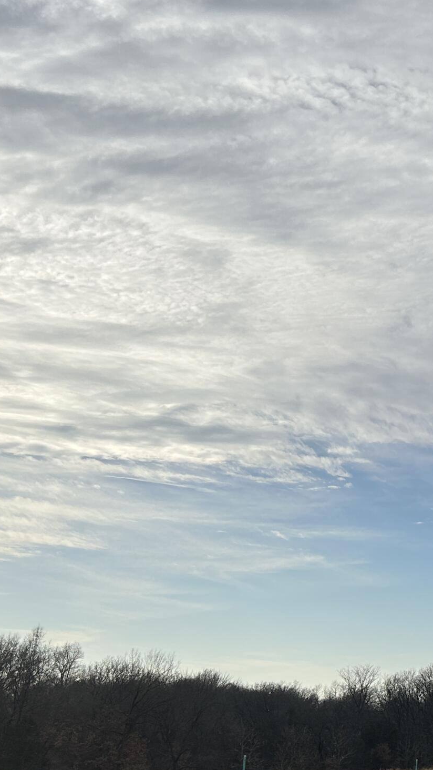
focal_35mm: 58
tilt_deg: +6.4
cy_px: 561
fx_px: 1184
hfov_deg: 19.2
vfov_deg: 35.4
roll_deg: -4.8
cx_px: 564
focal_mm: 5.7
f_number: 1.5
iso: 50
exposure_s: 1/9434
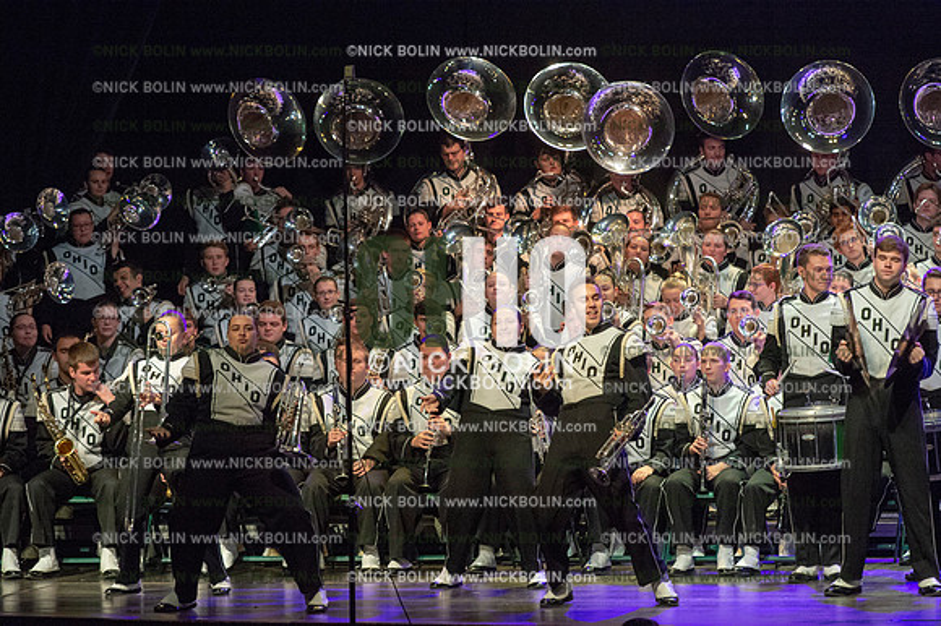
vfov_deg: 6.9
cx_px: 470
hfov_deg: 10.3
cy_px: 313
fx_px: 5225
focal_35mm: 200
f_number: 5.6
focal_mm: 200
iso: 8000
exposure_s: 1/400
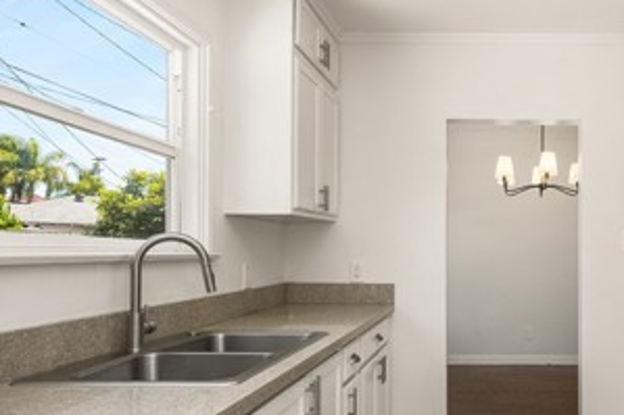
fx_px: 520
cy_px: 263
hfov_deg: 58.3
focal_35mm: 30
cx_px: 478
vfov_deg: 43.2
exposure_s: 1/60
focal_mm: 14
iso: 160
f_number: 6.3
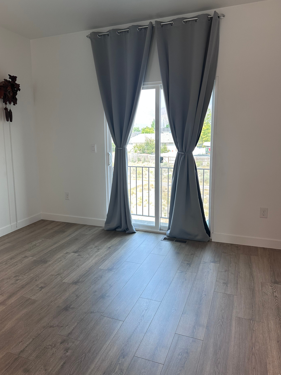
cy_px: 176
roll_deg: +0.2
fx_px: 281
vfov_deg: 67.2
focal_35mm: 26
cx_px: 129
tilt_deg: -7.0
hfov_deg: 53.0
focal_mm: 6.86
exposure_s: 1/196
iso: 80
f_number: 1.78
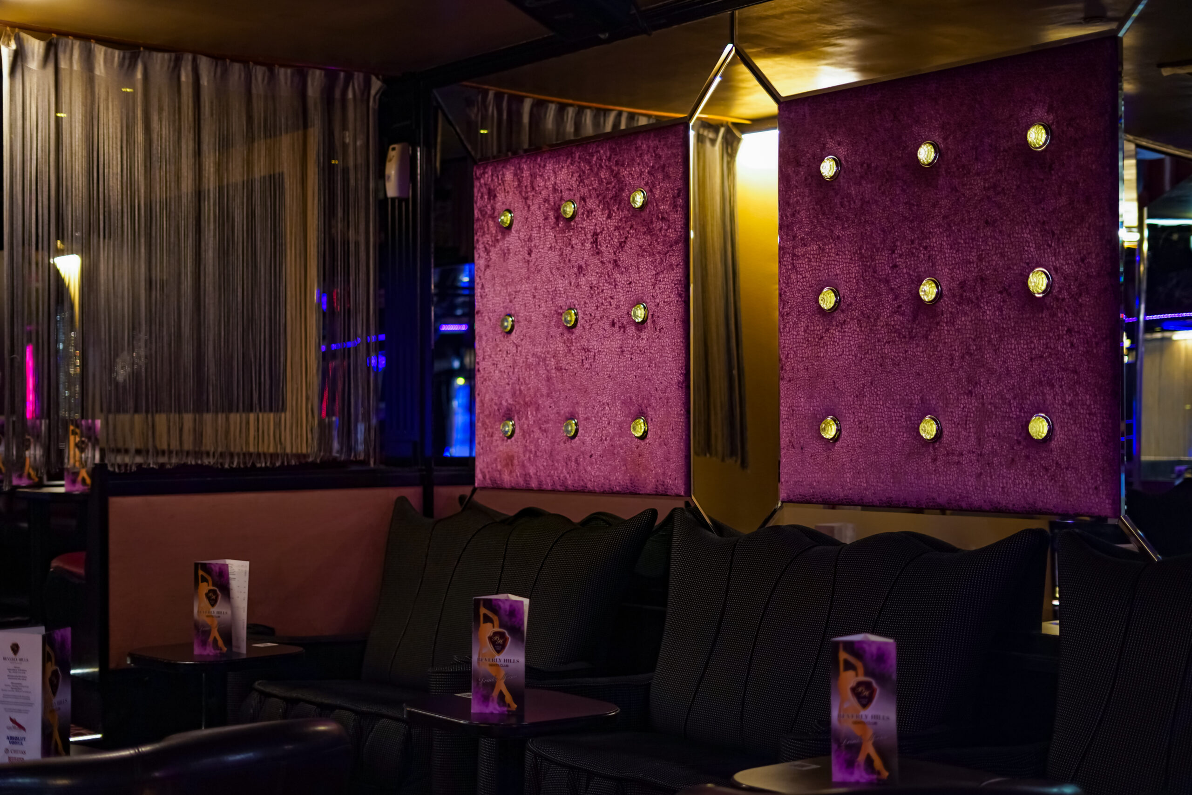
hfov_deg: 39.6
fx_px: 1656
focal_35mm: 50
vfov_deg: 27.0
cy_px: 398
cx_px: 596
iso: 1000
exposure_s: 1/100
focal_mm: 50
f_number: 1.8
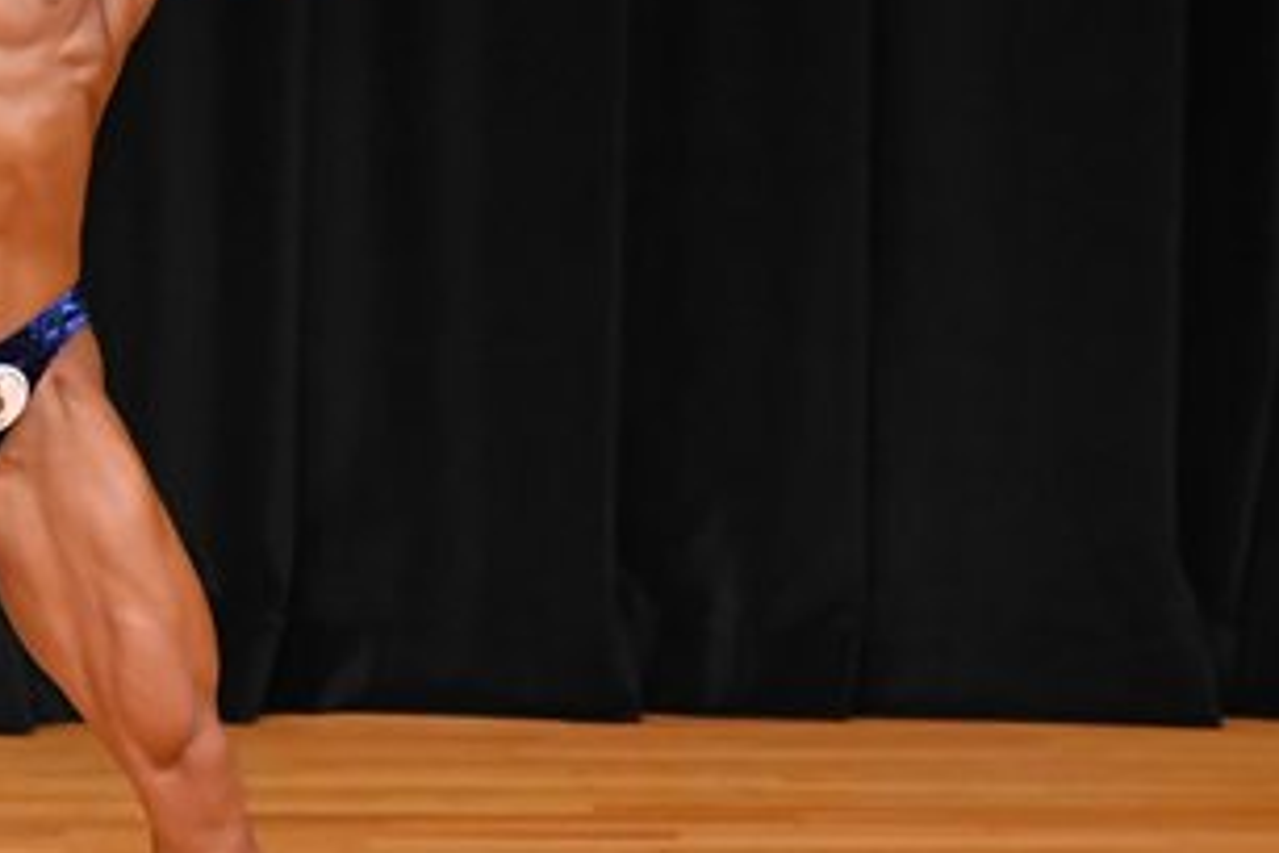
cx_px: -27
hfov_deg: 3.0
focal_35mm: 683
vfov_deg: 2.0
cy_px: 343
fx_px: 24264
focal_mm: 180
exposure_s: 1/400
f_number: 5.6
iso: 4000
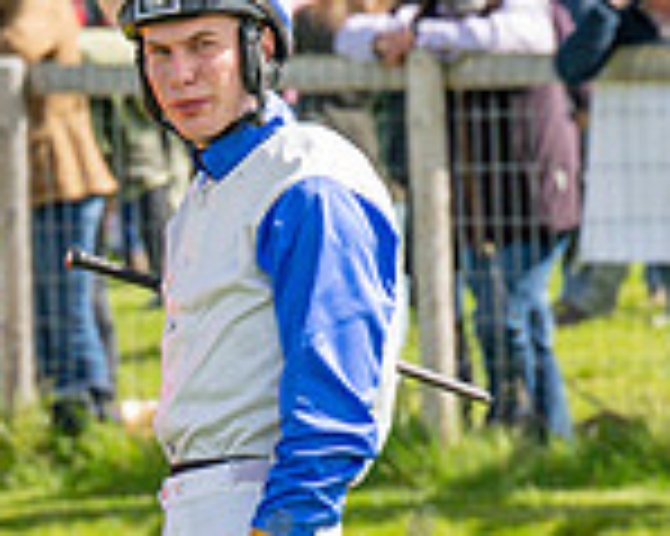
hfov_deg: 2.6
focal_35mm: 734
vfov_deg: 2.1
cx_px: -77
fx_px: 14545
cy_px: 563
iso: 400
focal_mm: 115
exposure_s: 1/3200
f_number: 4
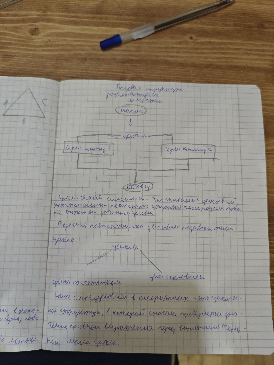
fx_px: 274
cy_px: 182
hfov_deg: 53.1
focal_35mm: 26
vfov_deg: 67.3
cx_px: 137
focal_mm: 4.94
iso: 200
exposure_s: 1/50
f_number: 1.59
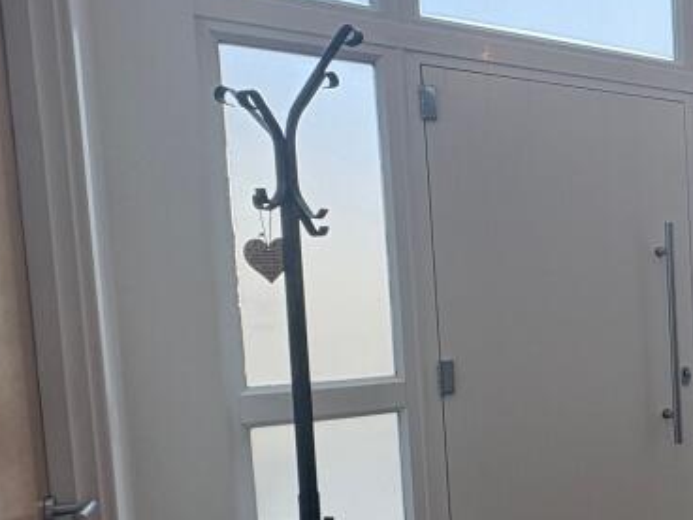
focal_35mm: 39
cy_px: 341
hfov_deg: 36.3
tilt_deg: -2.8
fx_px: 781
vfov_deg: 36.5
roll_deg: +1.9
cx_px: 844
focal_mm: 2.22
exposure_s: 1/173
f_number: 2.2
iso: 64
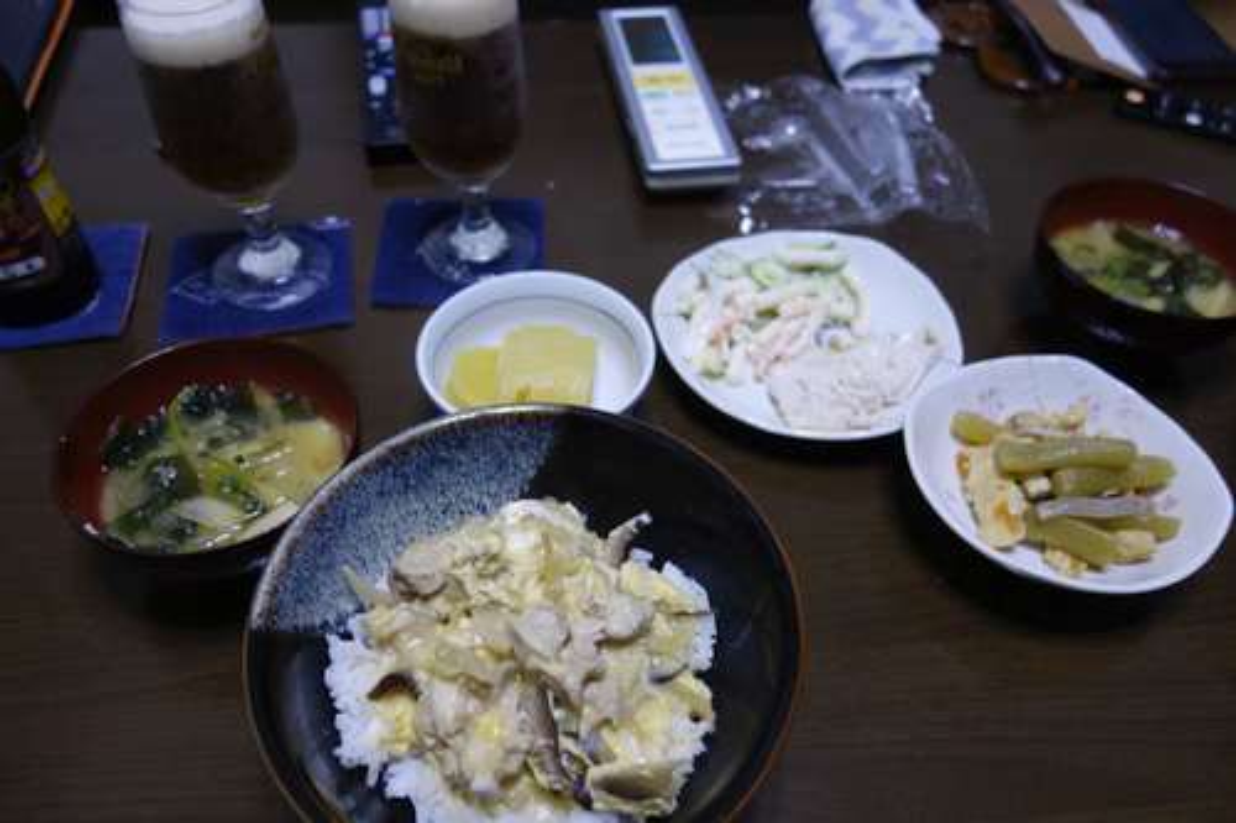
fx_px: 961
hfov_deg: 65.5
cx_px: 618
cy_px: 412
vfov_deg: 46.4
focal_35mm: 28
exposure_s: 1/30
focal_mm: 10.4
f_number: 1.8
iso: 320
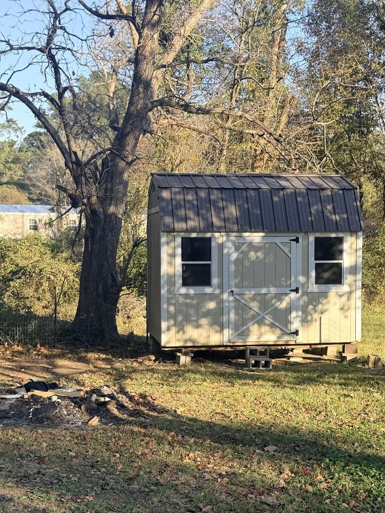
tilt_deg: -4.5
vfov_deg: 32.1
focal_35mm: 60
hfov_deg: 24.4
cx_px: 226
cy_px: 301
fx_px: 890
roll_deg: -1.9
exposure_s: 1/1000
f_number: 1.78
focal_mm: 6.76
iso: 64
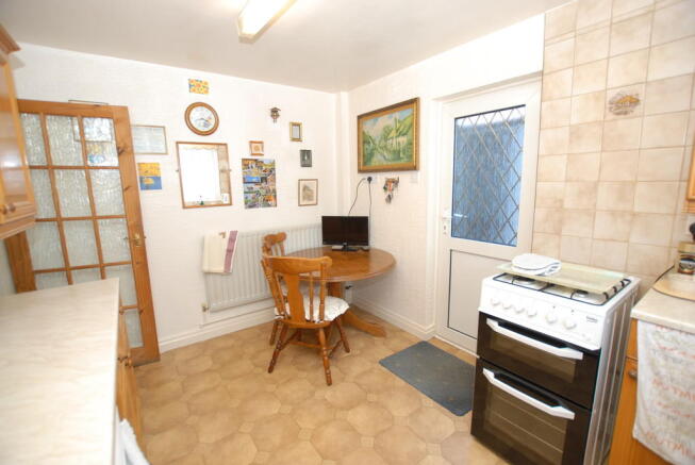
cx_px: 348
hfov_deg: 100.3
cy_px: 232
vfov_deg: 77.5
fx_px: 290
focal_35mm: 15
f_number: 3.5
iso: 200
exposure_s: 1/30
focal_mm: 10
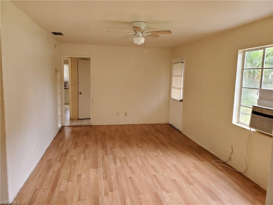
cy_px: 102
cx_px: 136
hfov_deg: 67.3
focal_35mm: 26
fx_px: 205
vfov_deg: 53.1
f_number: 2.4
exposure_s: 1/59
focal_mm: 4.3
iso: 250
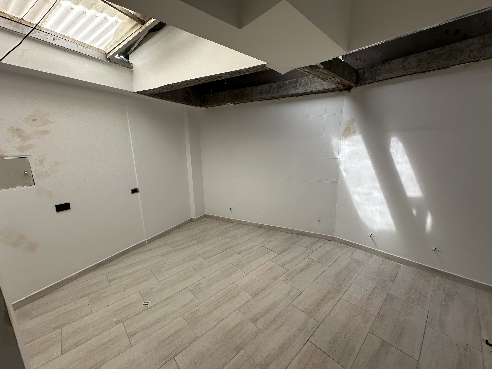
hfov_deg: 102.1
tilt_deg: -12.7
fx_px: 199
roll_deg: +1.6
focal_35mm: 14
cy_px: 184
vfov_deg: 85.7
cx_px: 246
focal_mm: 2.22
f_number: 2.2
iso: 40
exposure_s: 1/258
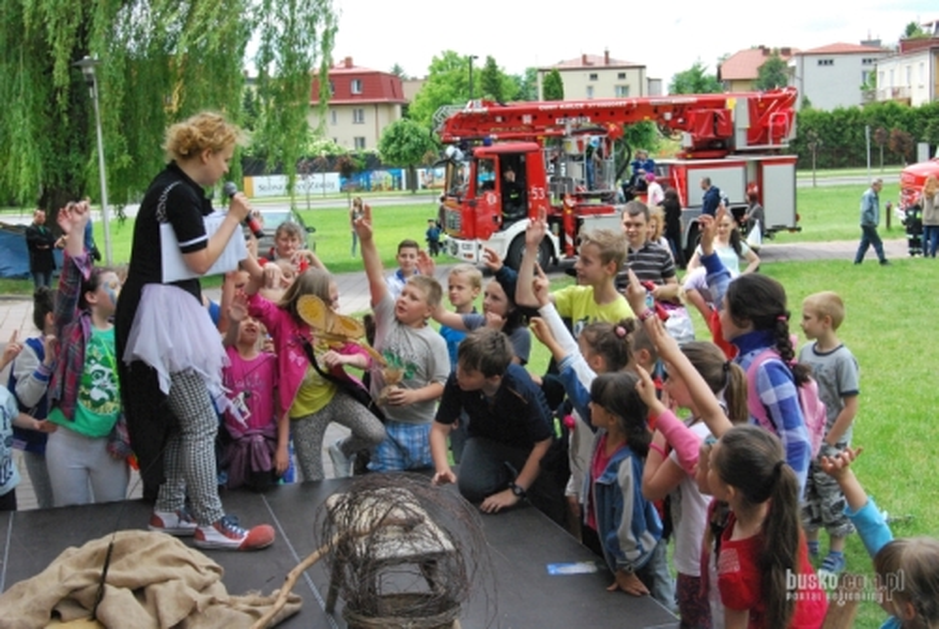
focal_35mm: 46
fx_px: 1215
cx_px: 470
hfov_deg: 42.3
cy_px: 314
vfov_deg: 29.0
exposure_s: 1/640
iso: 1600
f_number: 13
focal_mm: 31
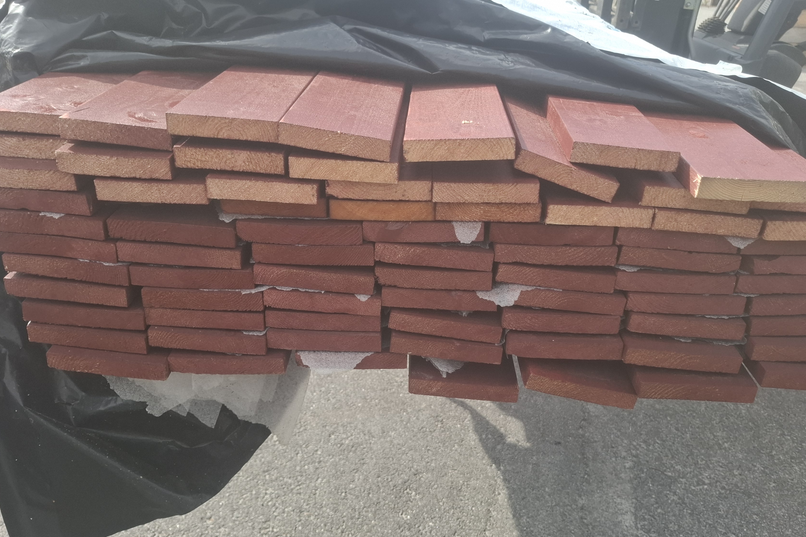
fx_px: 649
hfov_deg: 63.6
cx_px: 417
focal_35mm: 29
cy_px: 255
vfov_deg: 45.0
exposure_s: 1/647
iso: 50
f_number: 1.8
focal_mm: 5.54
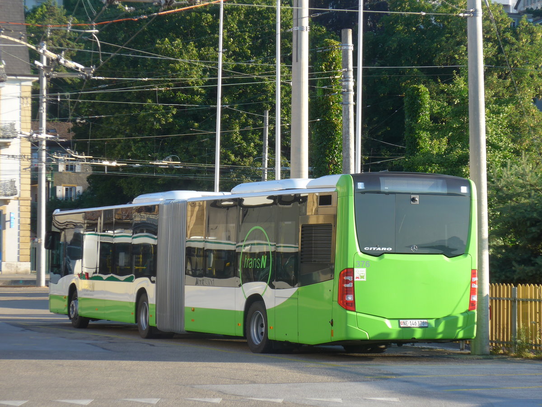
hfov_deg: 17.9
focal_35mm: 110
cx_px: 271
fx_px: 1722
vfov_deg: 13.5
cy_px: 204
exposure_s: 1/125
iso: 80
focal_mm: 21.6
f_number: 4.9
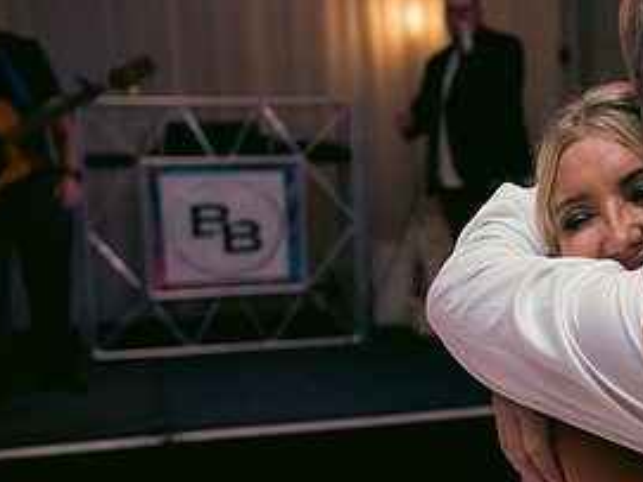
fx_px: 1337
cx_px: 624
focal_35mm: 72
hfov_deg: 25.8
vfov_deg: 20.3
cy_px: 338
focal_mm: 35
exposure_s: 1/160
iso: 800
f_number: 3.5
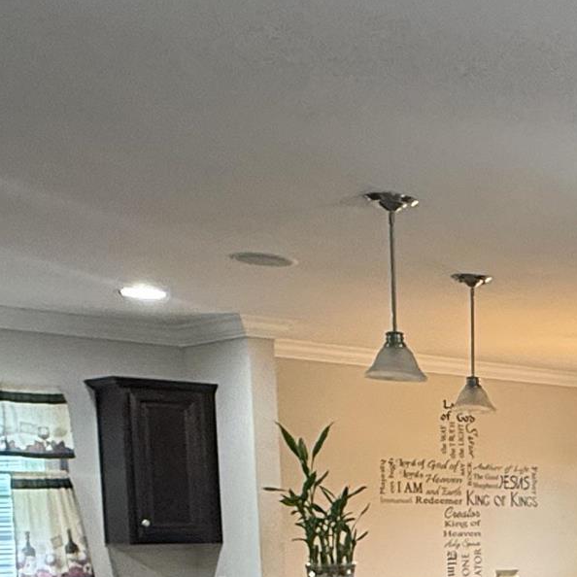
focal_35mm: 64
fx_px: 1207
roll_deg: +0.2
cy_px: 634
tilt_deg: -6.1
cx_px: 854
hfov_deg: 22.4
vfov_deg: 25.0
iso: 250
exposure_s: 1/60
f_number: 2.2
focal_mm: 2.22
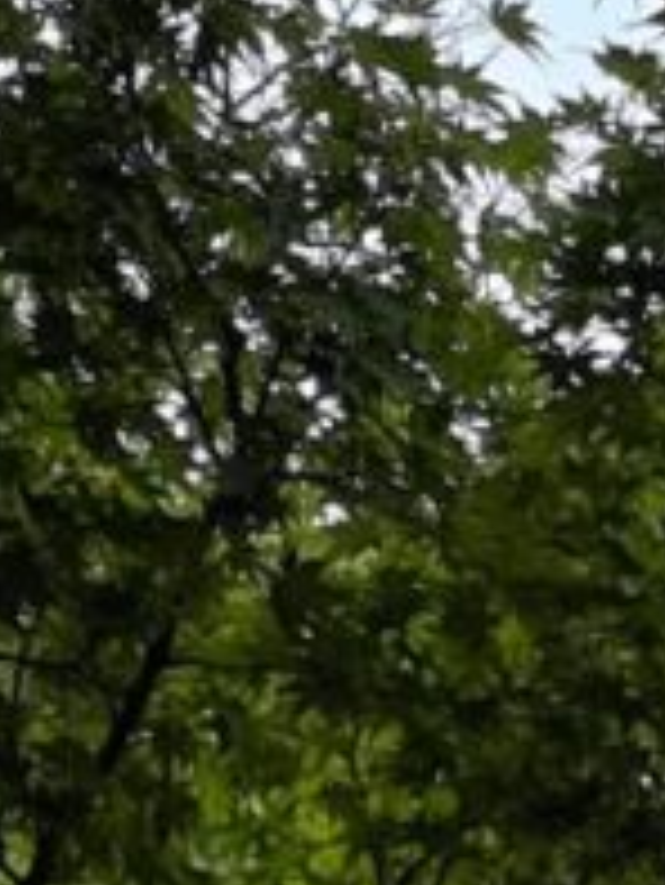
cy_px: 1213
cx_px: 1272
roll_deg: +0.9
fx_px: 10235
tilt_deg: +18.7
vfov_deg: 4.9
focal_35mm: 400
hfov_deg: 3.7
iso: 32
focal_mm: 9
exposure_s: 1/1292
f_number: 2.8
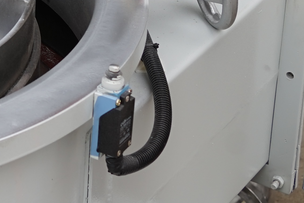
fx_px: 1562
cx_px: -199
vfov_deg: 7.2
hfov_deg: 10.6
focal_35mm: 185
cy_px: -202
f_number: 6.3
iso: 100
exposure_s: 1/320
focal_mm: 35
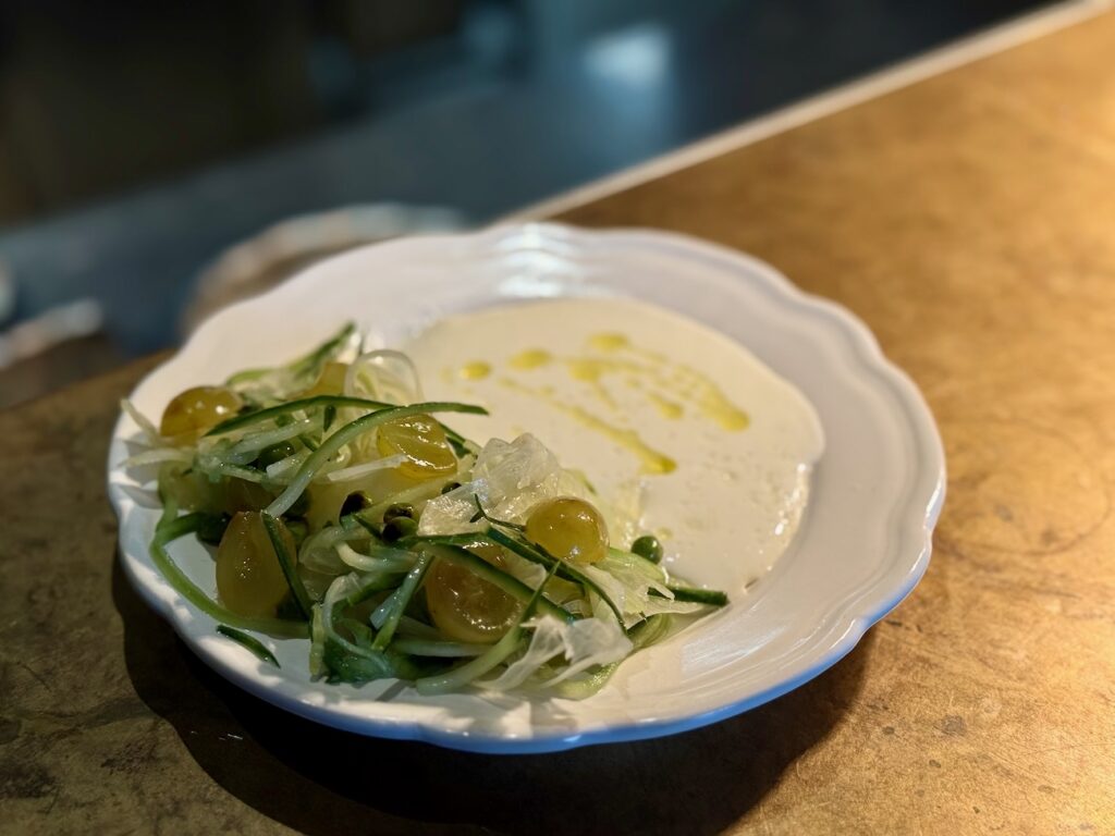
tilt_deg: -36.7
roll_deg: -0.1
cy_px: 418
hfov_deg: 39.7
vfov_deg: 30.3
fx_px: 1546
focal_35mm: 48
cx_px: 558
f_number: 1.78
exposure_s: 1/210
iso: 64
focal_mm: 6.76
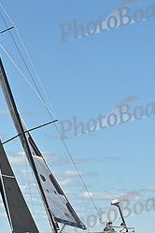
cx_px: 11
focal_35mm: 163
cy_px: 80
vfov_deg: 12.6
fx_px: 1053
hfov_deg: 8.4
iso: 320
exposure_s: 1/4000
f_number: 5
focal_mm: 70
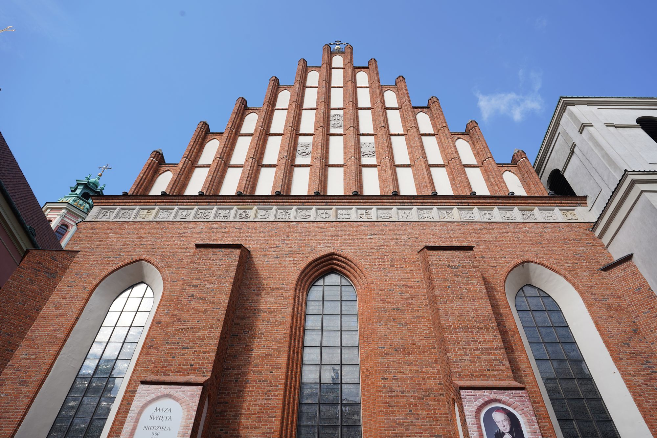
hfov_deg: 73.7
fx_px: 438
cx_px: 328
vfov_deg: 53.1
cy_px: 219
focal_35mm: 24
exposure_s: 1/100
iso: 100
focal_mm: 24
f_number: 10
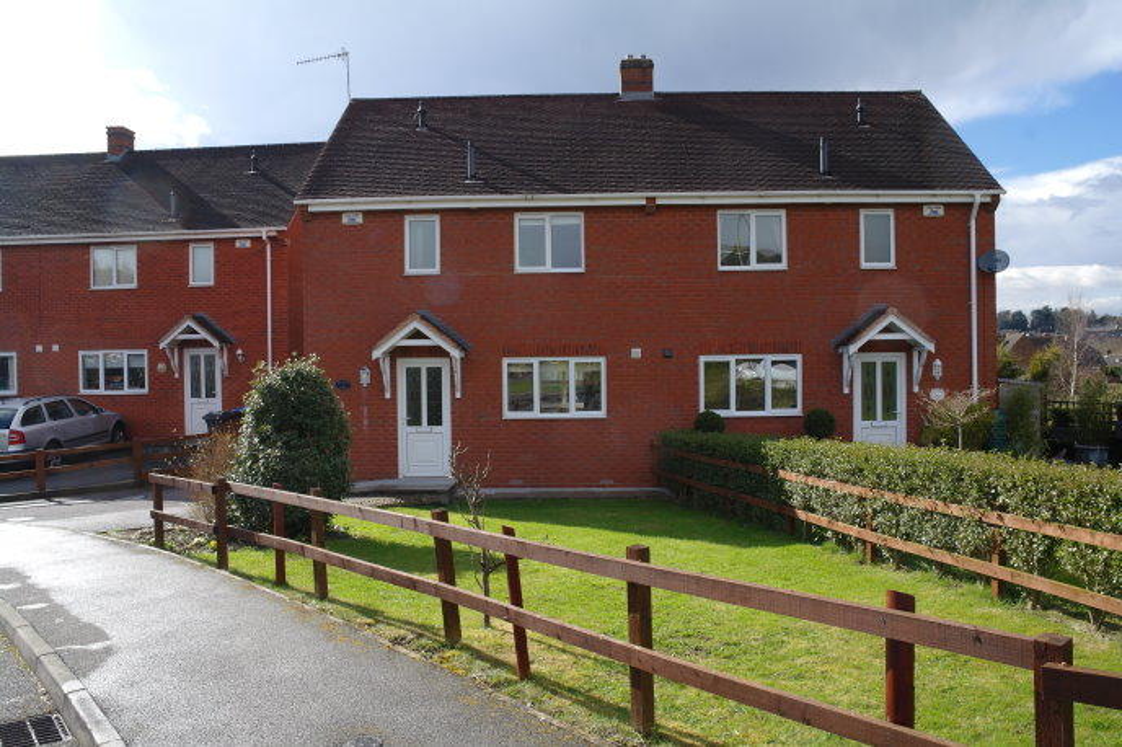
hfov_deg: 67.4
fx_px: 841
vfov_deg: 47.9
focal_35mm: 27
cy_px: 374
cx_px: 561
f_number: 10
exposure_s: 1/60
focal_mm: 18
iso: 100
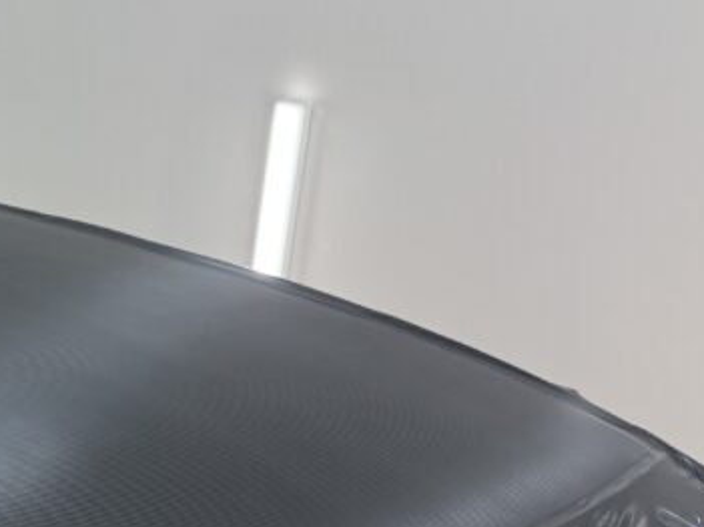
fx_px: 1423
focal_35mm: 70
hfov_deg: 24.9
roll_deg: -1.5
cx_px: -152
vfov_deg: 20.9
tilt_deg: -20.7
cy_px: 351
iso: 64
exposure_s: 1/184
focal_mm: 6.76
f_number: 1.78
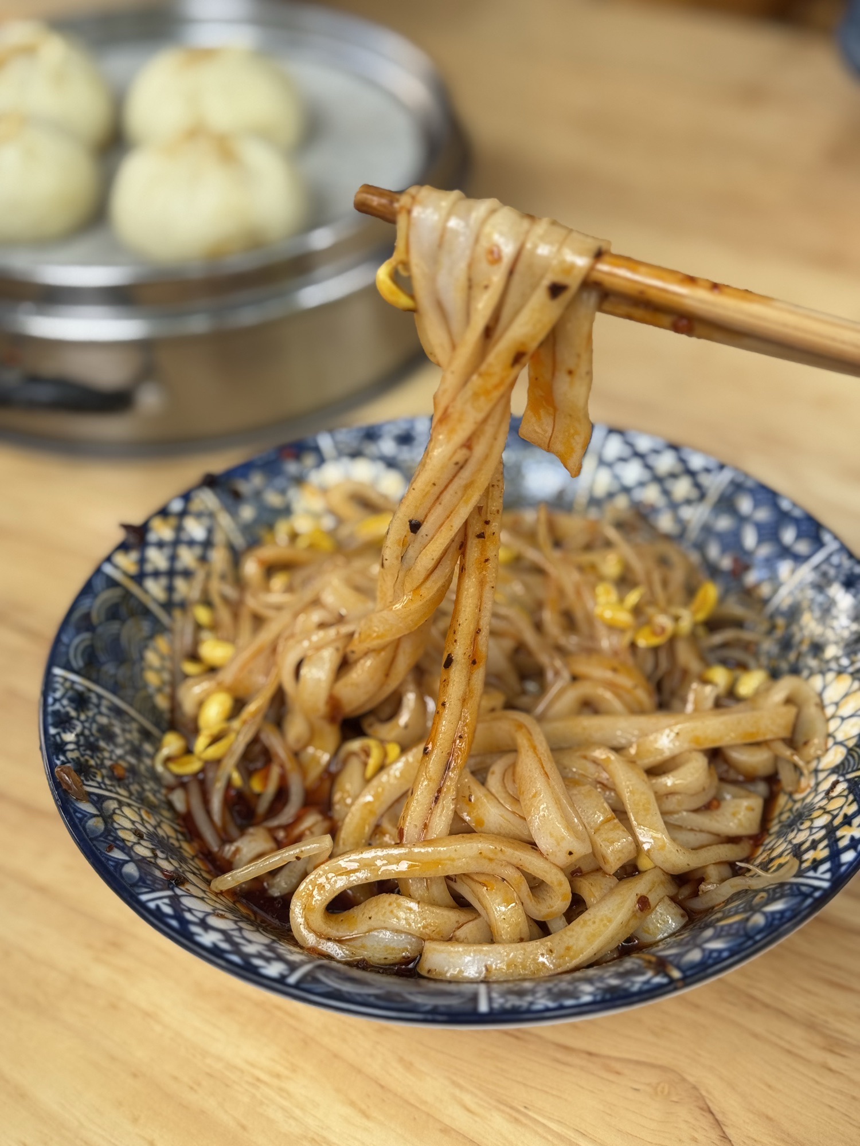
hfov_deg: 30.3
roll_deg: +1.3
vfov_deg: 39.7
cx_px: 430
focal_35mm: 48
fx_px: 1590
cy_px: 573
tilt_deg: -38.6
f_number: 1.78
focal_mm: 6.76
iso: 64
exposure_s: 1/407
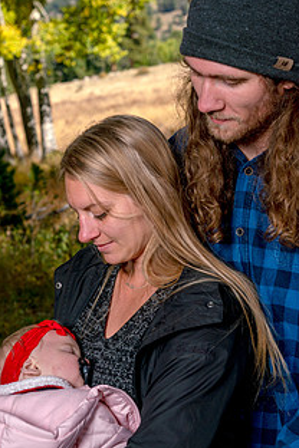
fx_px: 810
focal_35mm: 65
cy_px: 238
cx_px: 128
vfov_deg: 31.0
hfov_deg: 20.9
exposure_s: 1/1250
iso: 160
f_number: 4.5
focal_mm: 45
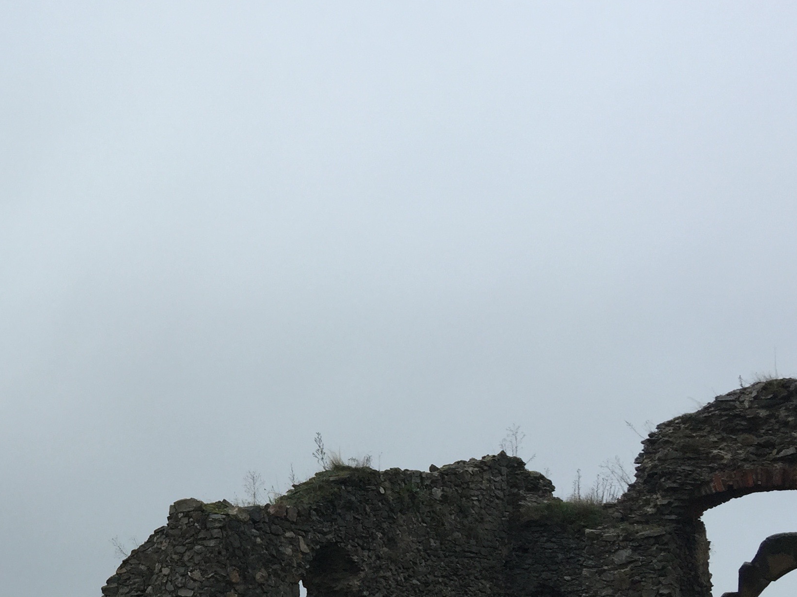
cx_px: 123
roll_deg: -2.7
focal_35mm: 58
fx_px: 1335
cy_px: 412
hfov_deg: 32.0
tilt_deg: +7.8
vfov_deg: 25.1
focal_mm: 4.15
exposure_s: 1/1041
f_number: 2.2
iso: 32
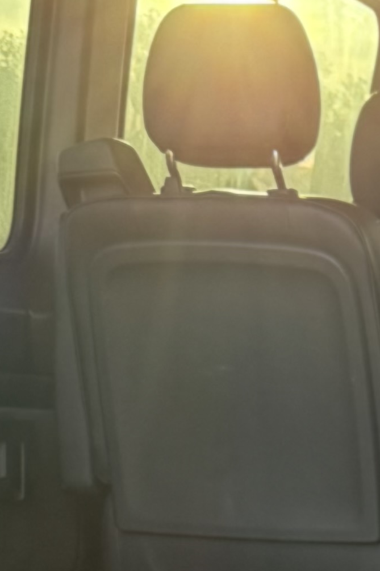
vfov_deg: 13.3
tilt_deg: -13.4
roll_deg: -0.5
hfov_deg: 9.1
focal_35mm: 142
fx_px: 2249
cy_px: 969
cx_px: 738
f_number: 1.78
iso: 125
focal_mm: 6.76
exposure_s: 1/238
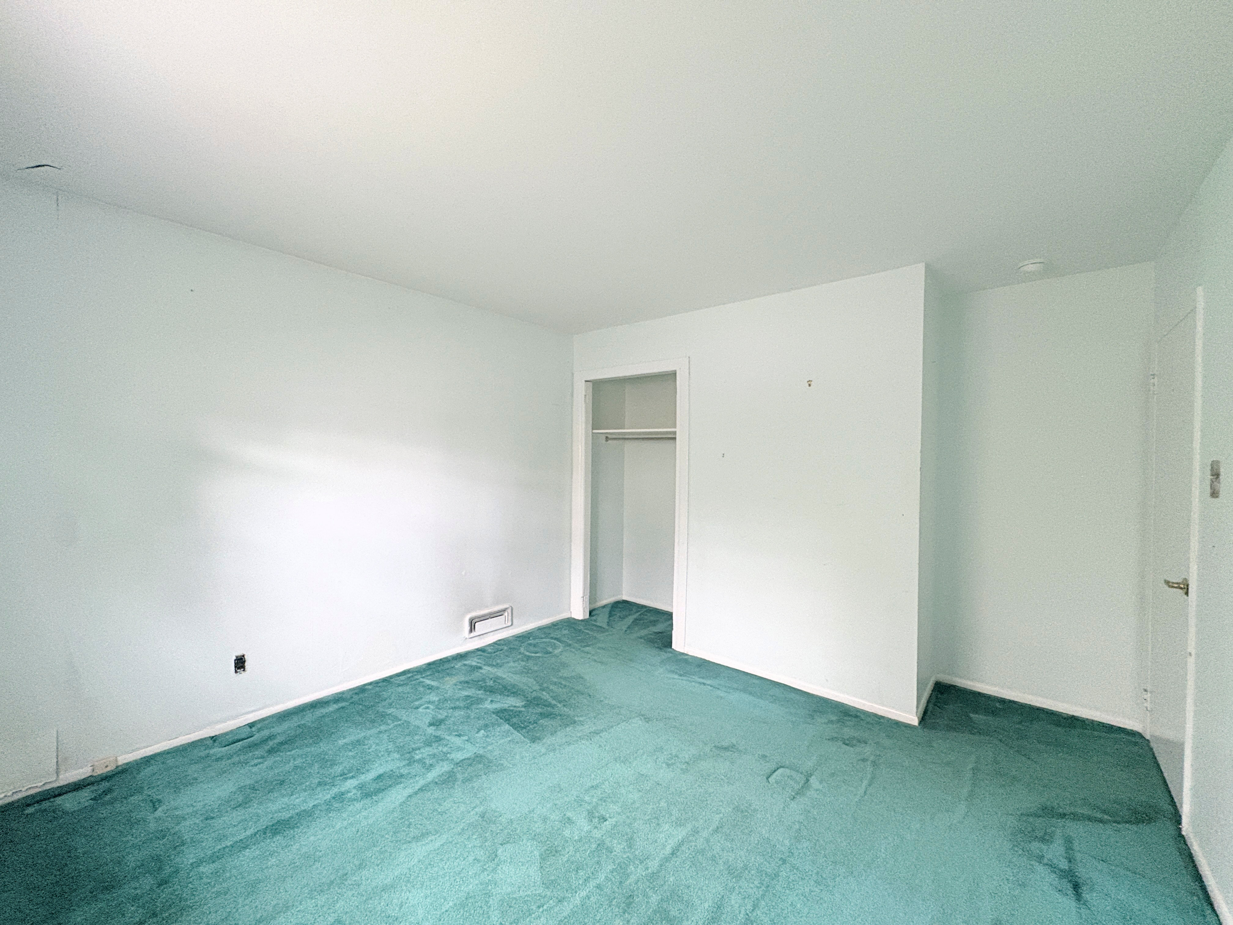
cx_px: 616
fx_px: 499
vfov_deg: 85.7
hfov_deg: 102.1
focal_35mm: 14
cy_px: 462
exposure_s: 1/60
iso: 640
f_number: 2.2
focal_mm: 2.22
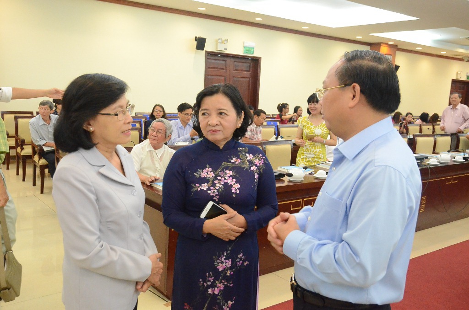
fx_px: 429
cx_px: 234
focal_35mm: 33
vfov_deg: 39.8
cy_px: 155
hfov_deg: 57.3
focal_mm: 22
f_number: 6.3
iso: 6400
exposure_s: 1/160
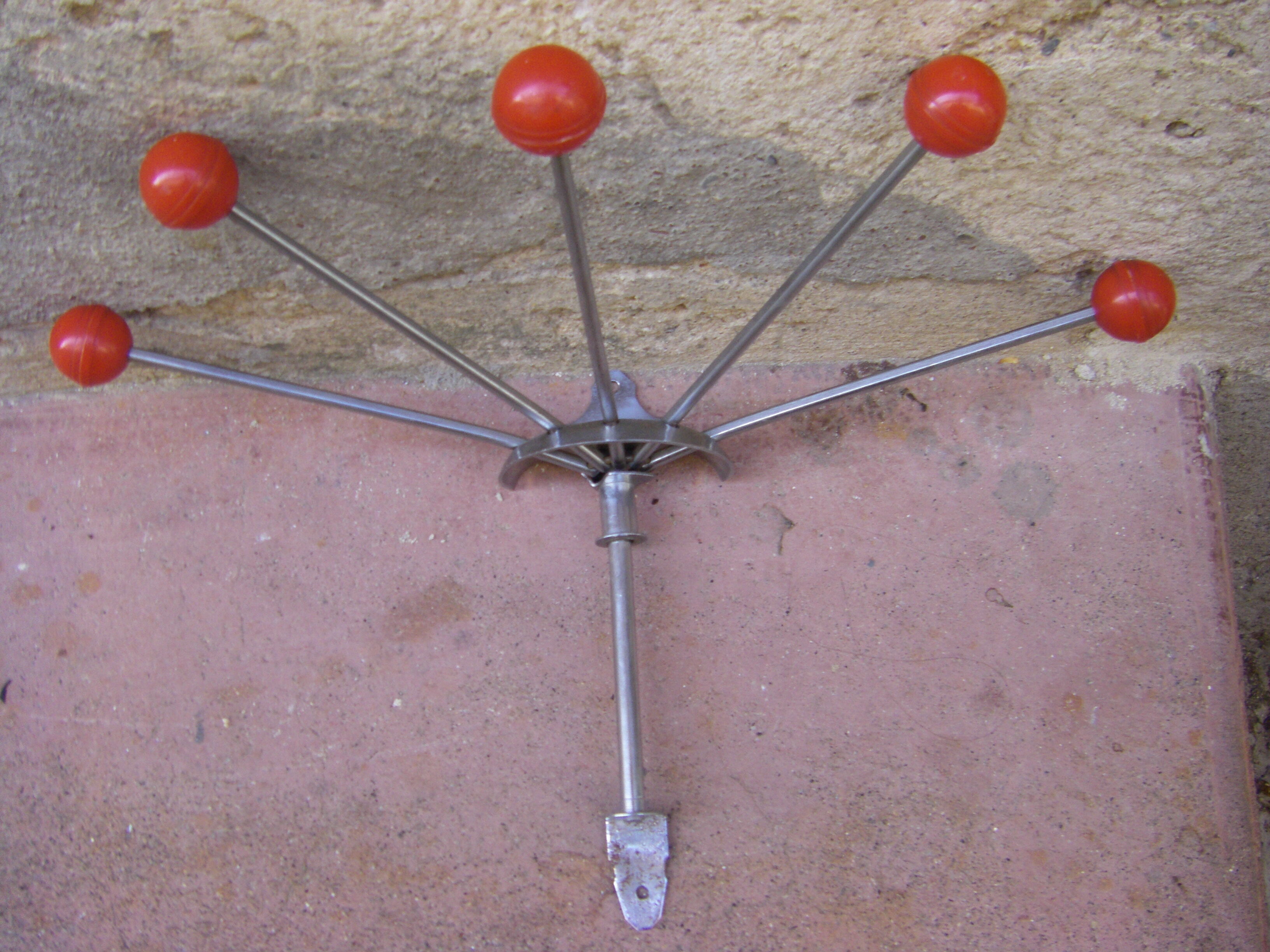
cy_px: 476
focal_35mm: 38
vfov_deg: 37.7
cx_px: 635
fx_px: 1394
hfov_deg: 49.0
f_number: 3.5
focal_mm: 6.3
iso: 160
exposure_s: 1/100
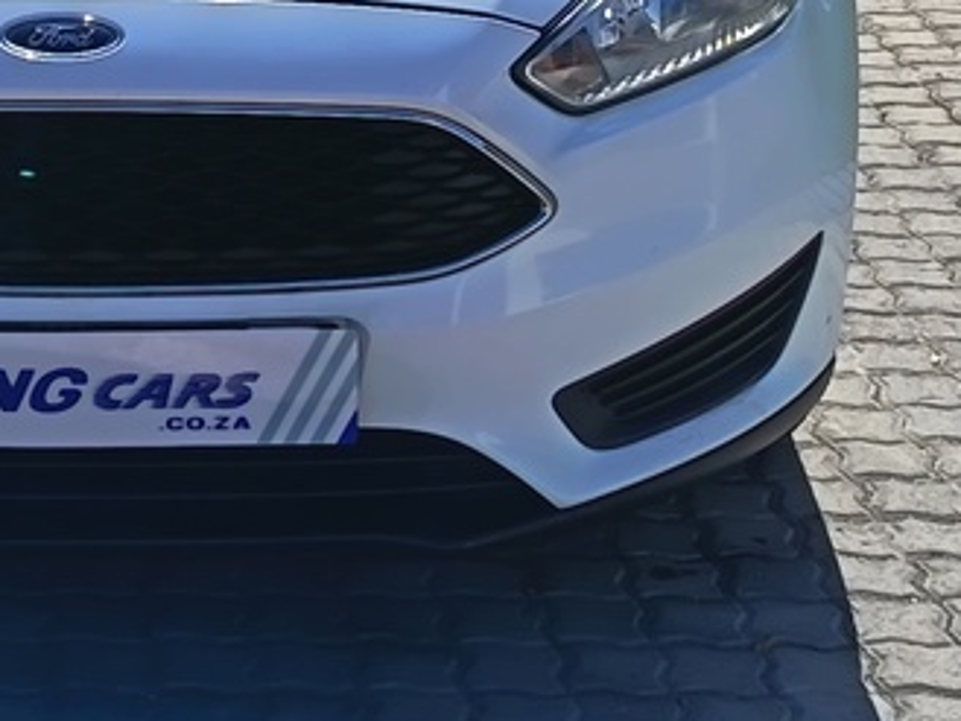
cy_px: -245
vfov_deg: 12.8
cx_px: 117
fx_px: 3110
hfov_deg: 17.3
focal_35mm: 112
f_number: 1.75
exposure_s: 1/1172
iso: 100
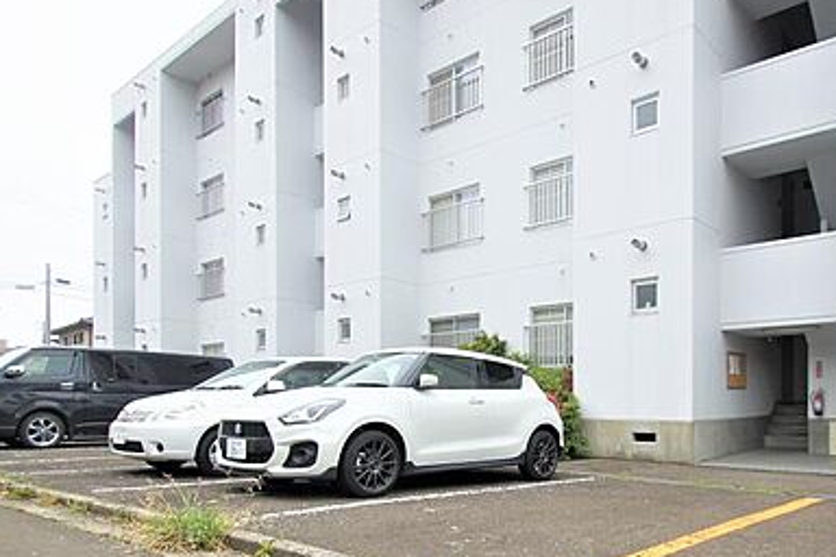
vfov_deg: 50.2
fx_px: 581
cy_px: 379
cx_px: 520
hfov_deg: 70.4
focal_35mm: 25
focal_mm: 10
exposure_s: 1/60
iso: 100
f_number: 5.6
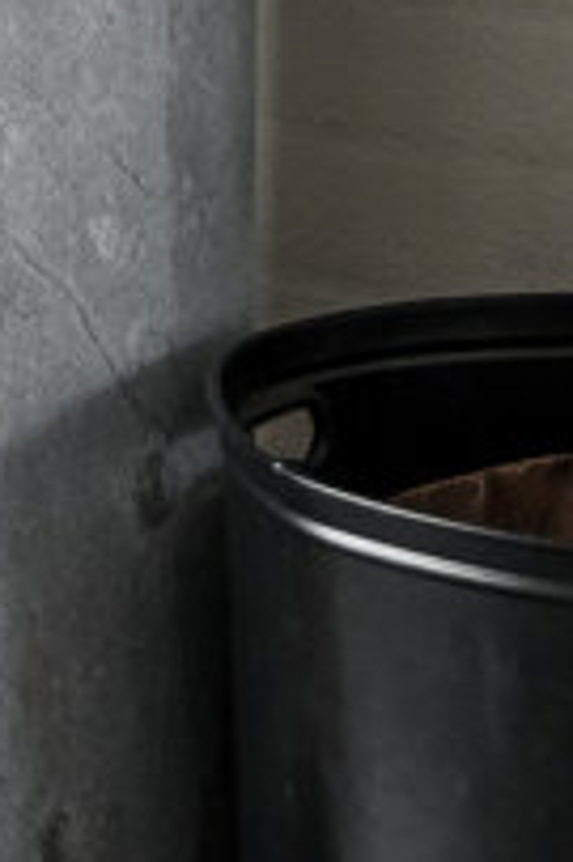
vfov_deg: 7.6
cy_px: -960
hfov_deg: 5.0
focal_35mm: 260
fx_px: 6218
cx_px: -1078
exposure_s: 1/160
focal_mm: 44
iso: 1600
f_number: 2.8
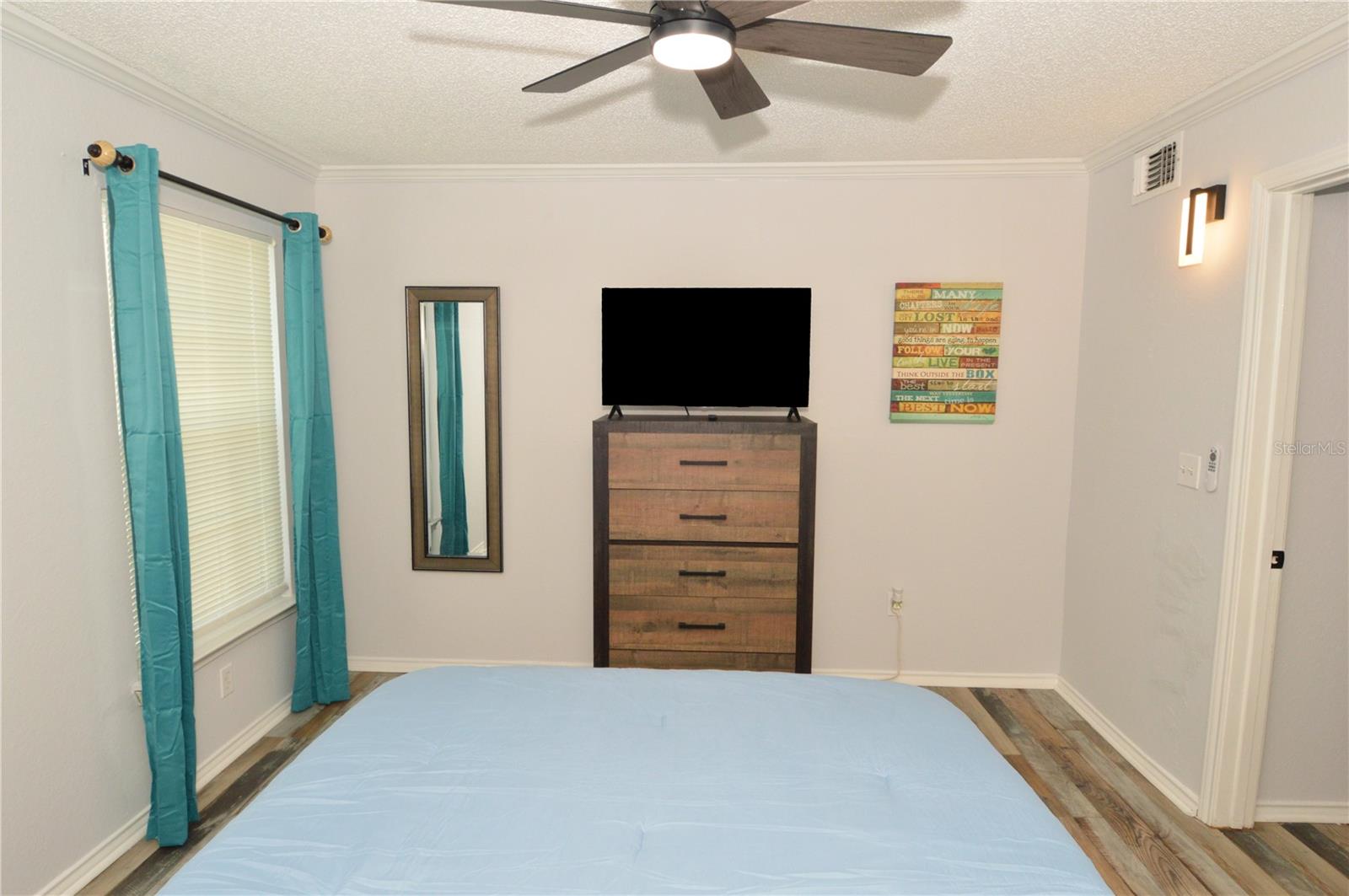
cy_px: 448
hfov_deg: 90.1
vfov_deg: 67.3
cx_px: 674
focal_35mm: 18
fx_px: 674
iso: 800
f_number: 10
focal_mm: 12
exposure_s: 1/80
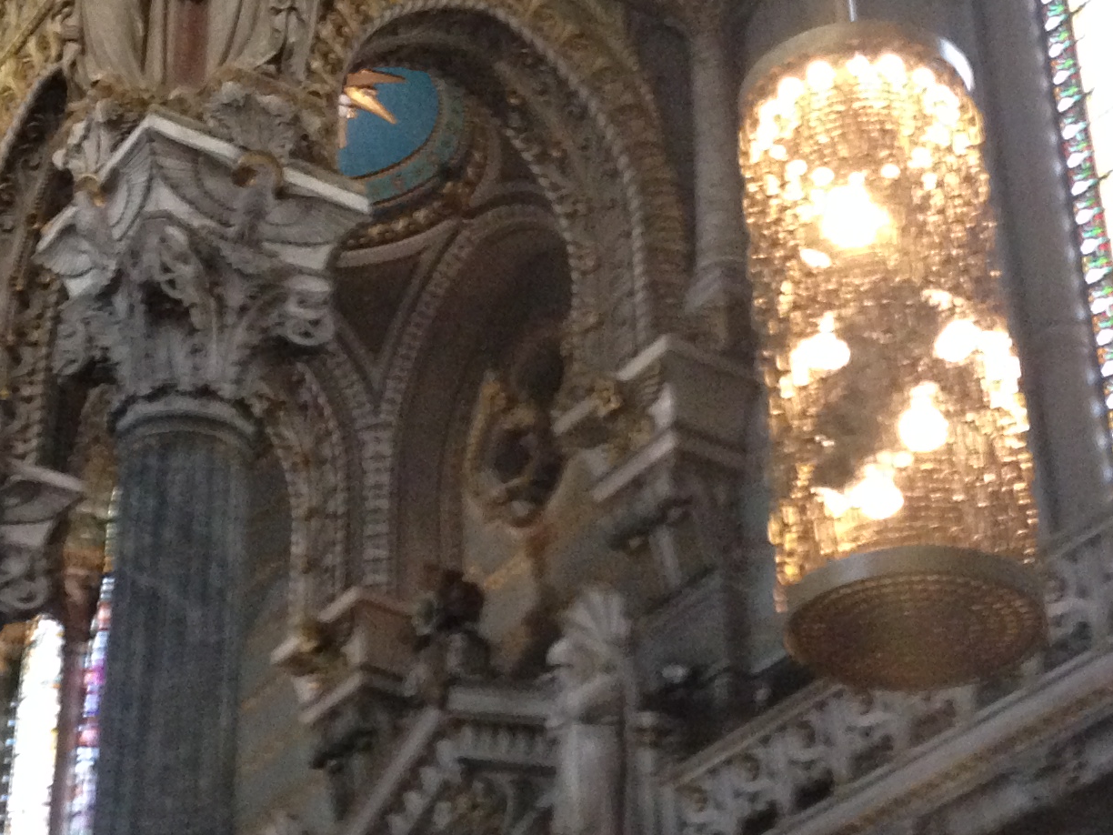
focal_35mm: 88
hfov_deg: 22.1
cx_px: 300
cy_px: 364
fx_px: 2829
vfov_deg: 16.8
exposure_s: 1/20
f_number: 2.4
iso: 400
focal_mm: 4.12
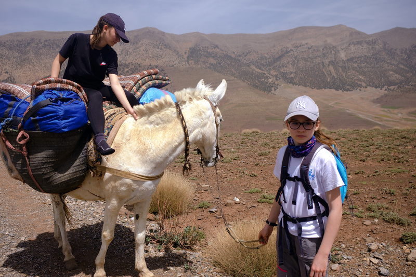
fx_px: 405
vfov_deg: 37.9
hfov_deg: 54.4
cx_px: 208
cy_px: 138
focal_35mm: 35
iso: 400
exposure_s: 1/2400
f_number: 4
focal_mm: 23
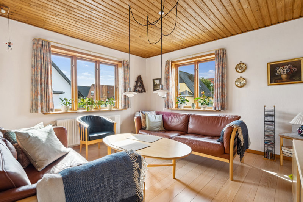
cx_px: 152
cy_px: 101
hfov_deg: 93.3
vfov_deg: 70.4
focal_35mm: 17
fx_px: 143
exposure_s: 1/40
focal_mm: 17
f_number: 14
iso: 400
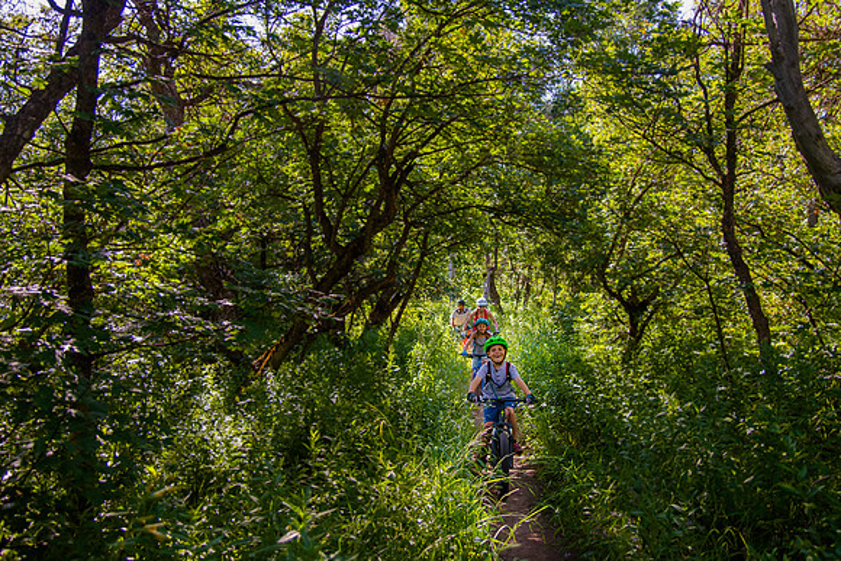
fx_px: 797
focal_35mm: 34
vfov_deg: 38.8
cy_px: 262
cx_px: 448
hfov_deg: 55.6
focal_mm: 32
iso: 500
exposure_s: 1/320
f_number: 4
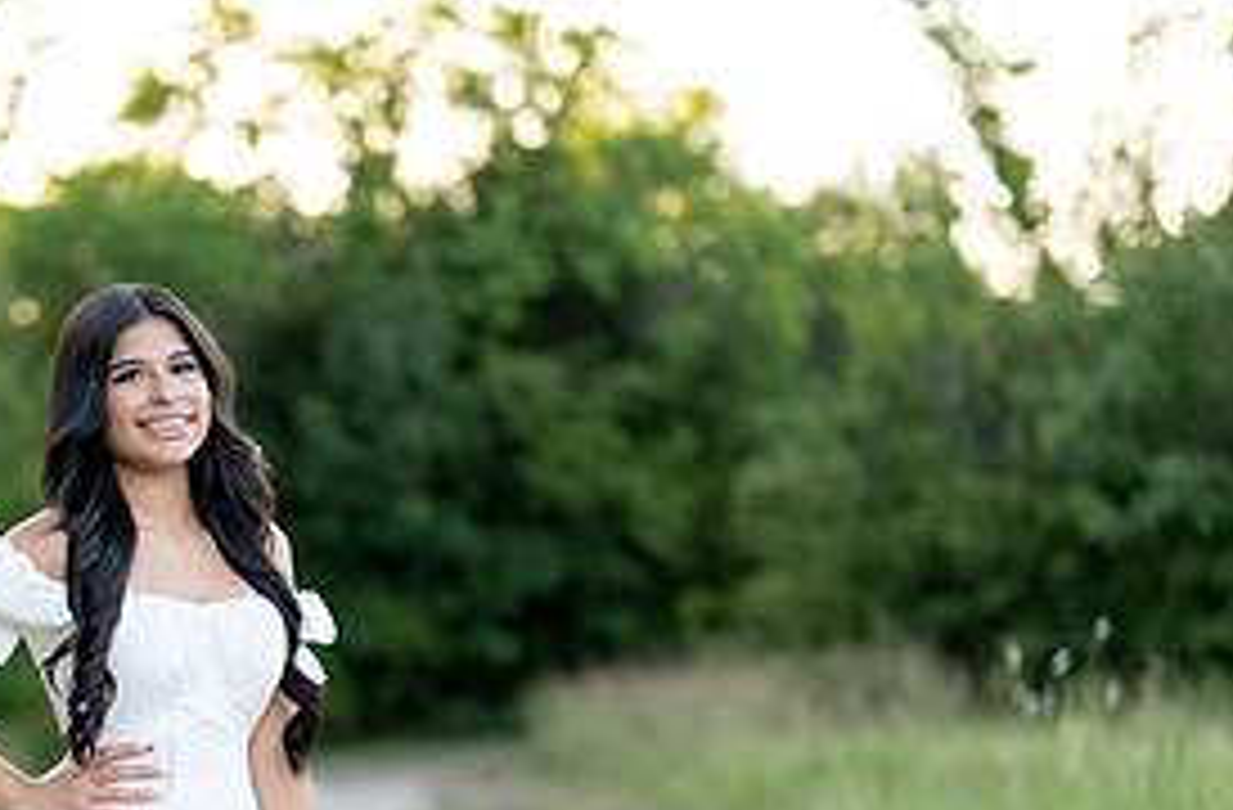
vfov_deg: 11.5
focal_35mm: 117
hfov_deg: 17.3
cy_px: 831
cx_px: 157
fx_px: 3989
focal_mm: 50
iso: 100
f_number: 1.2
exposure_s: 1/640
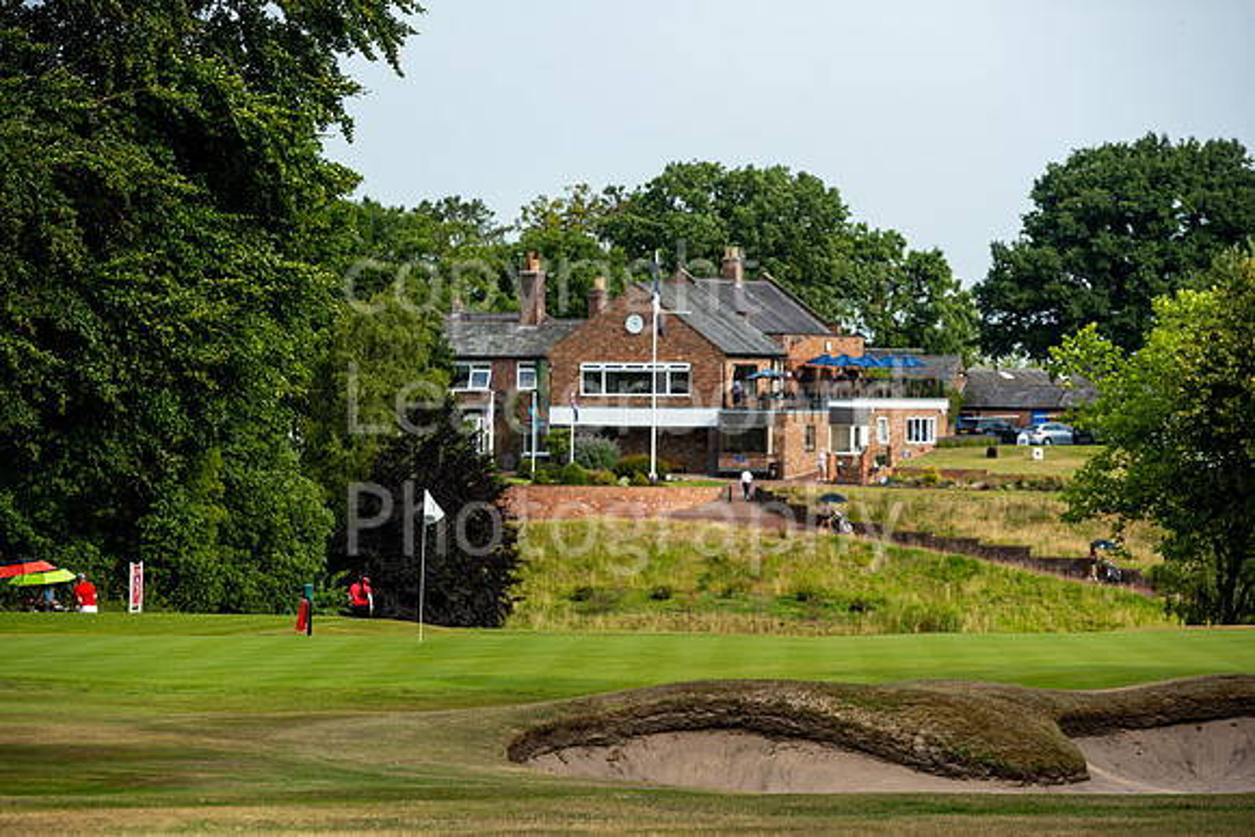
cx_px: 628
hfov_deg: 12.4
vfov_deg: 8.3
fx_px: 5753
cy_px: 418
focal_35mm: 165
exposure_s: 1/500
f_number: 5.6
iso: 125
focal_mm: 165
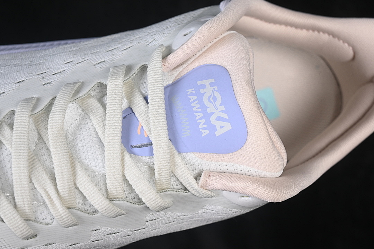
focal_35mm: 75
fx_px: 779
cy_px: 124
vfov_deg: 18.2
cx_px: 187
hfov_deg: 27.0
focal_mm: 50
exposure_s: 1/80
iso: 160
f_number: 7.1
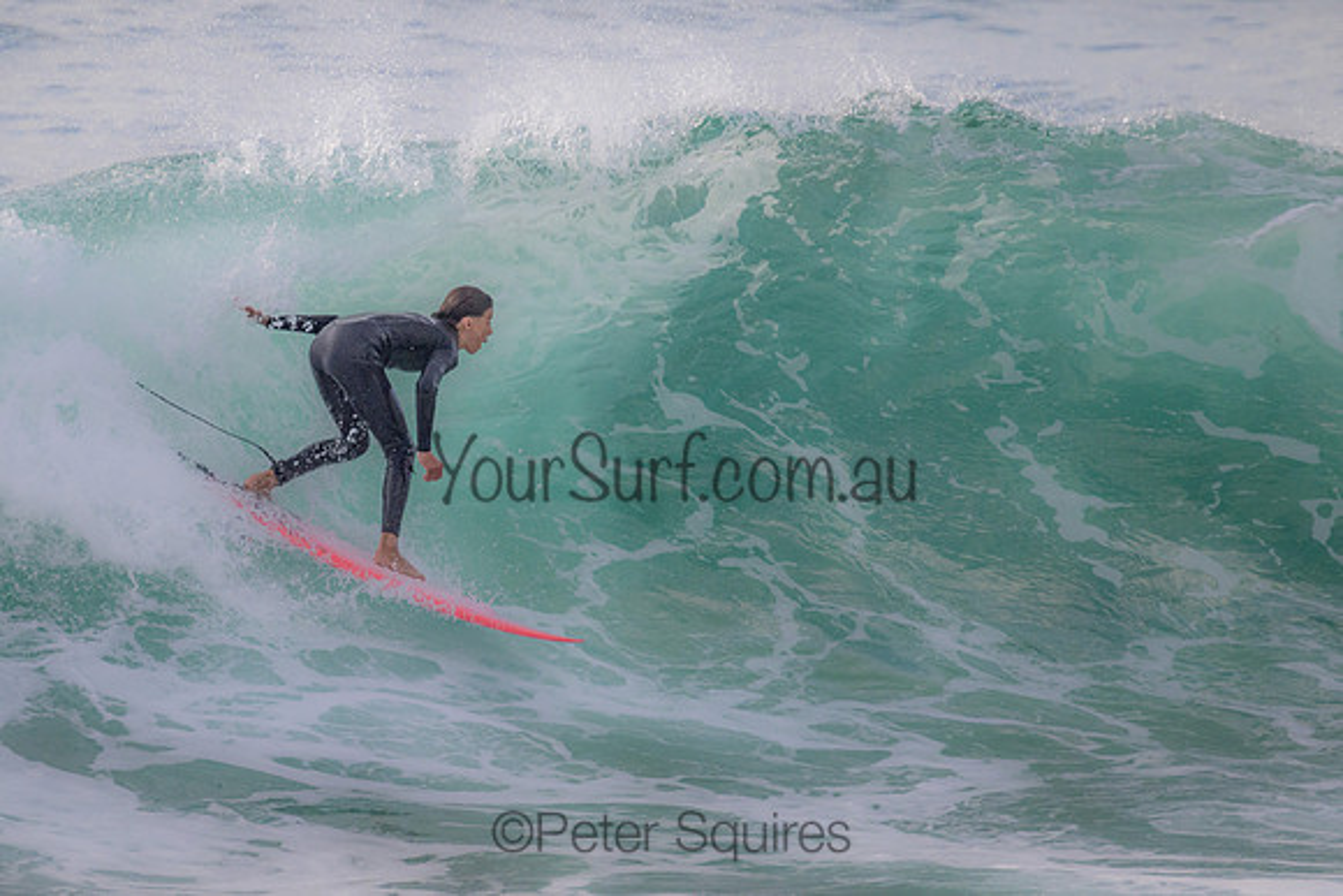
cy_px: 352
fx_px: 32612
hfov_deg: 2.4
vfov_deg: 1.6
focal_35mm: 874
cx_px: 599
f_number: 11
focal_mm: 720
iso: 1400
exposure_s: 1/1600
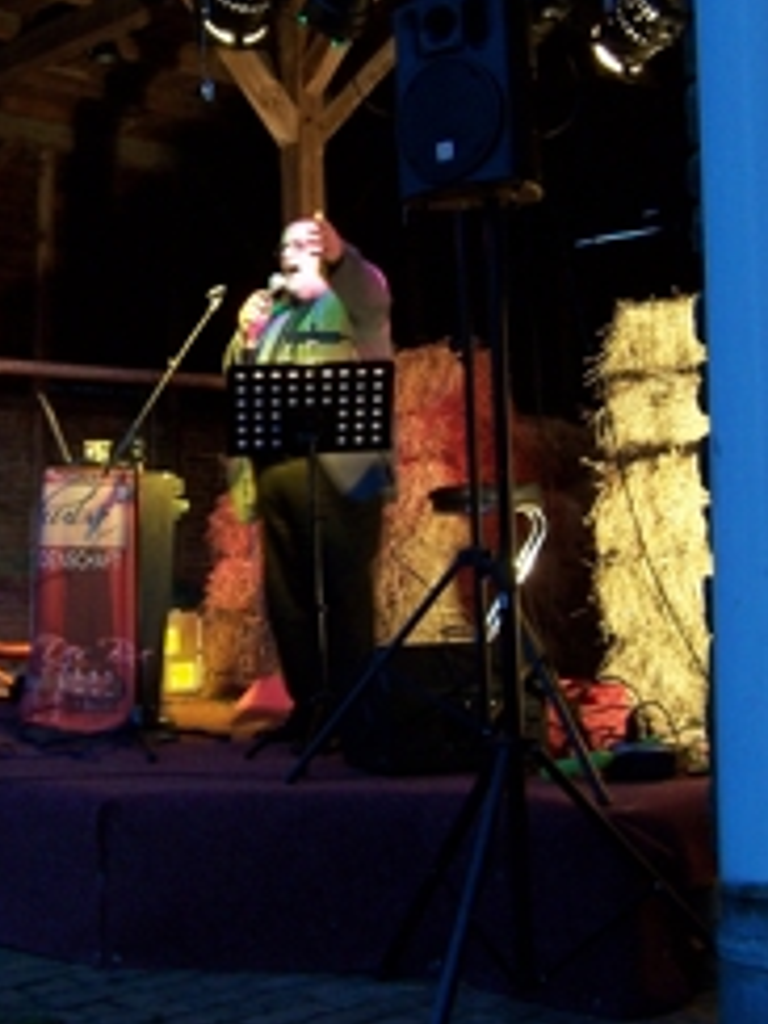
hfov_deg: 26.8
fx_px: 1597
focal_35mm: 54
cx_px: 222
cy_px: 273
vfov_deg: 34.9
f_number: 3.4
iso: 140
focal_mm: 5.5
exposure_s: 1/8
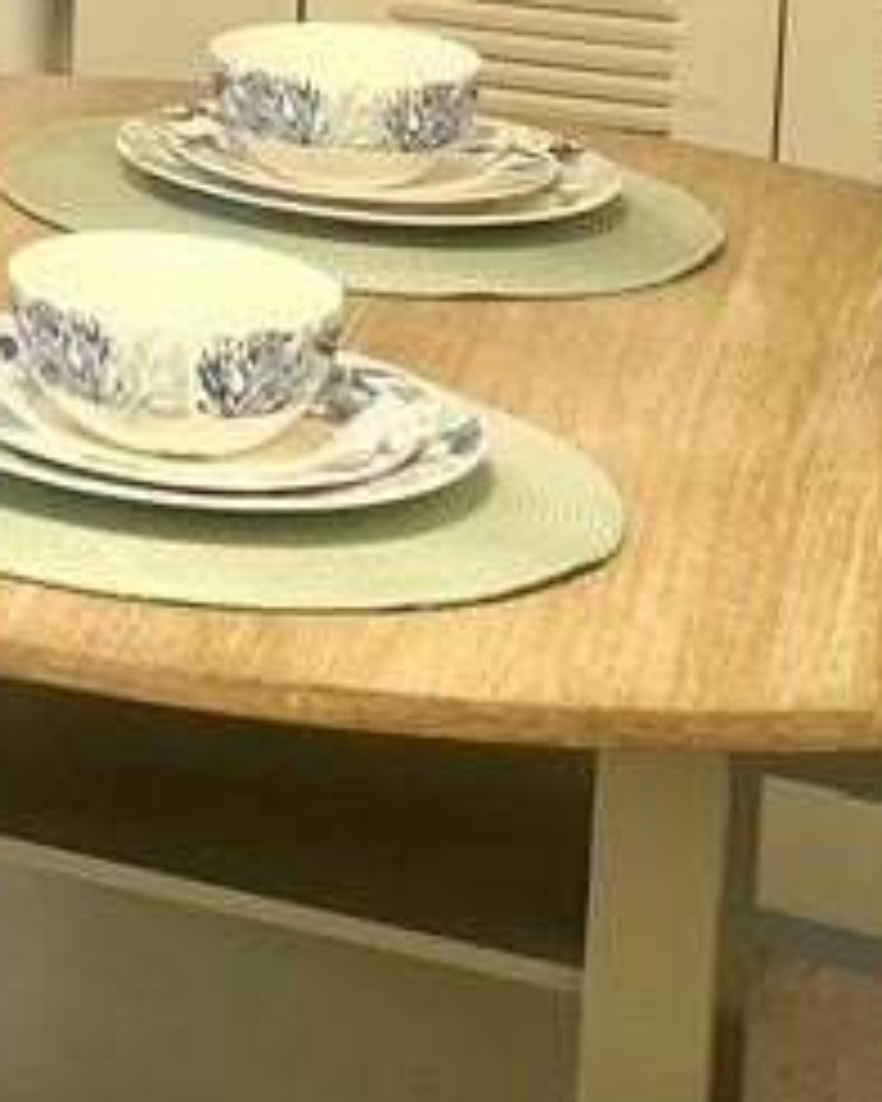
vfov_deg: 18.3
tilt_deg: -8.8
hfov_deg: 12.2
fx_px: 3198
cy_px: -306
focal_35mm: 98
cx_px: -1287
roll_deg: +1.4
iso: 160
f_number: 1.78
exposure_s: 1/60
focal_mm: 6.86
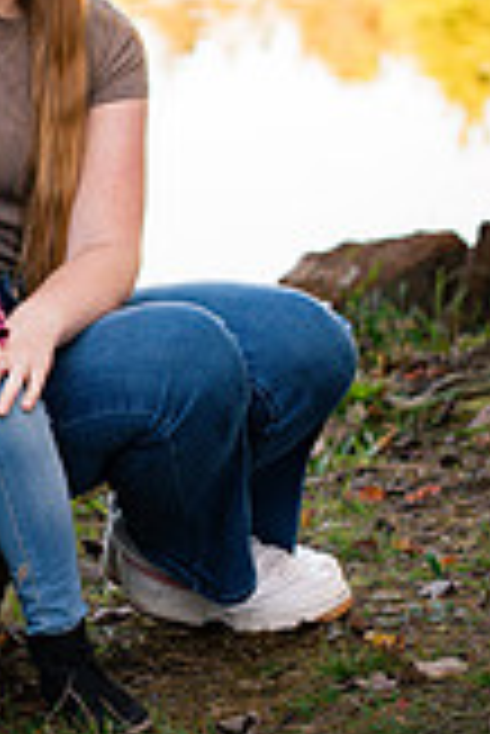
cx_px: -148
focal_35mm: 235
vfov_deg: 8.7
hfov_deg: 5.8
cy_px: 266
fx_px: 4787
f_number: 4
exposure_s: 1/320
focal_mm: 85
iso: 400
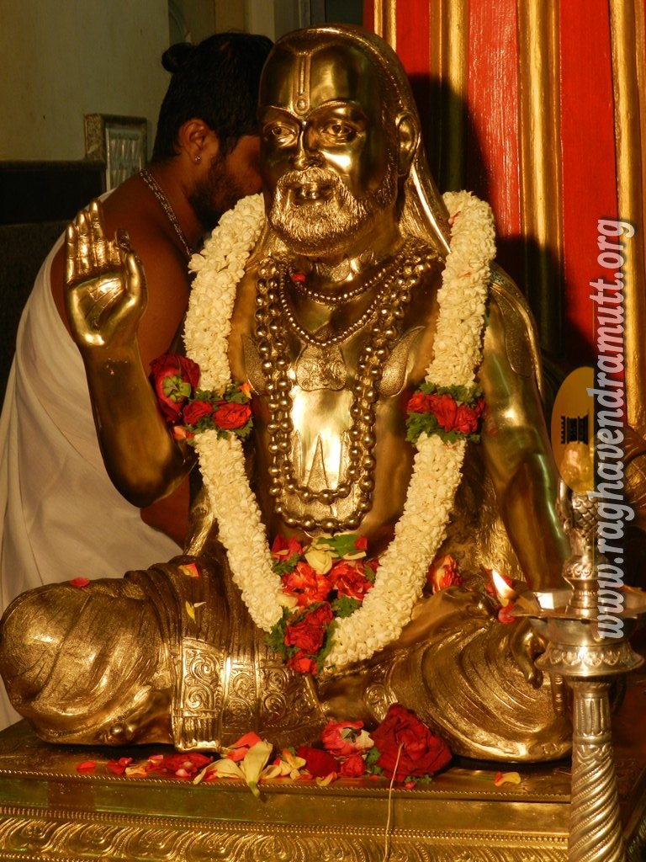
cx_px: 323
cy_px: 431
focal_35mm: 84
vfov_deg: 23.3
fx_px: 2090
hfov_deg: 17.6
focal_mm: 14.9
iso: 160
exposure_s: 1/125
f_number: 4.4
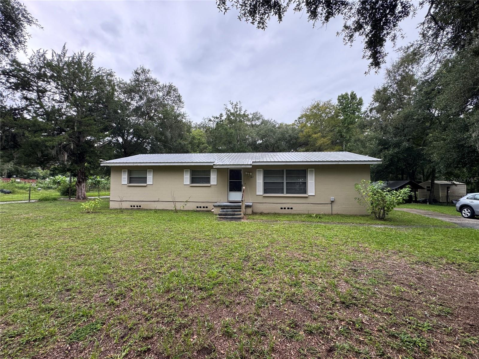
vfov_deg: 85.7
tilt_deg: +1.0
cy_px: 180
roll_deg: -0.4
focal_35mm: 14
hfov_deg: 102.1
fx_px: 194
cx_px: 240
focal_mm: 2.22
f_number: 2.2
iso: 40
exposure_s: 1/150
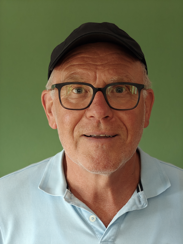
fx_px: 493
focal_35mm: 70
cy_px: 122
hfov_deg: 21.0
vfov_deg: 27.8
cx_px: 92
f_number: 2.55
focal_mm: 13.3
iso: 1141
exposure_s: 1/25
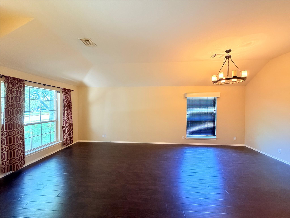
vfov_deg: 85.7
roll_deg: +0.5
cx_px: 145
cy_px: 109
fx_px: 117
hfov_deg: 102.1
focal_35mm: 14
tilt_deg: -1.2
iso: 400
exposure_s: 1/60
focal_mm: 2.22
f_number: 2.2
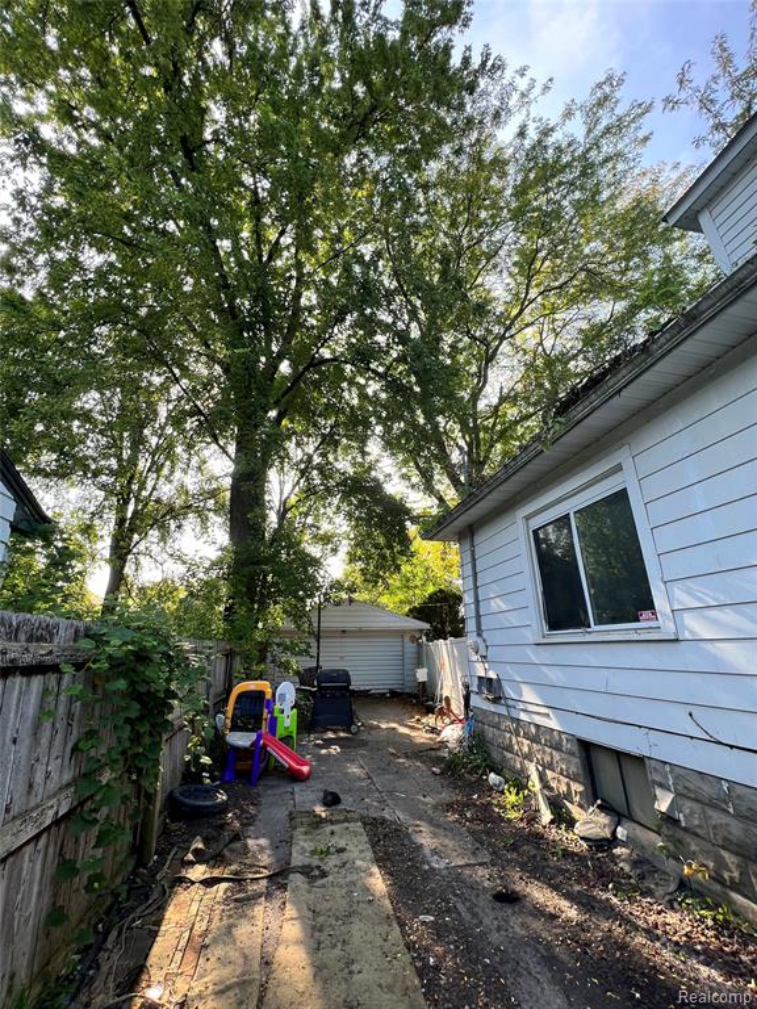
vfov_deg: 106.2
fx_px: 379
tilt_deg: +21.0
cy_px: 504
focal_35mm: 13
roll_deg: +2.4
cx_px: 378
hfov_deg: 89.9
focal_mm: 1.57
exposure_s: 1/189
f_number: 1.8
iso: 32
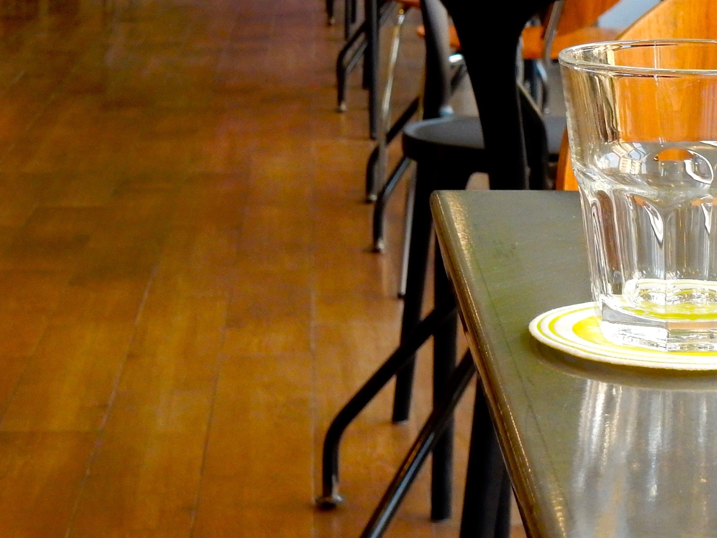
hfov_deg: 18.4
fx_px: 2196
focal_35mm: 106
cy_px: 22
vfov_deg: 13.8
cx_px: 577
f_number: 4.5
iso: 400
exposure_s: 1/30
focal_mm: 9
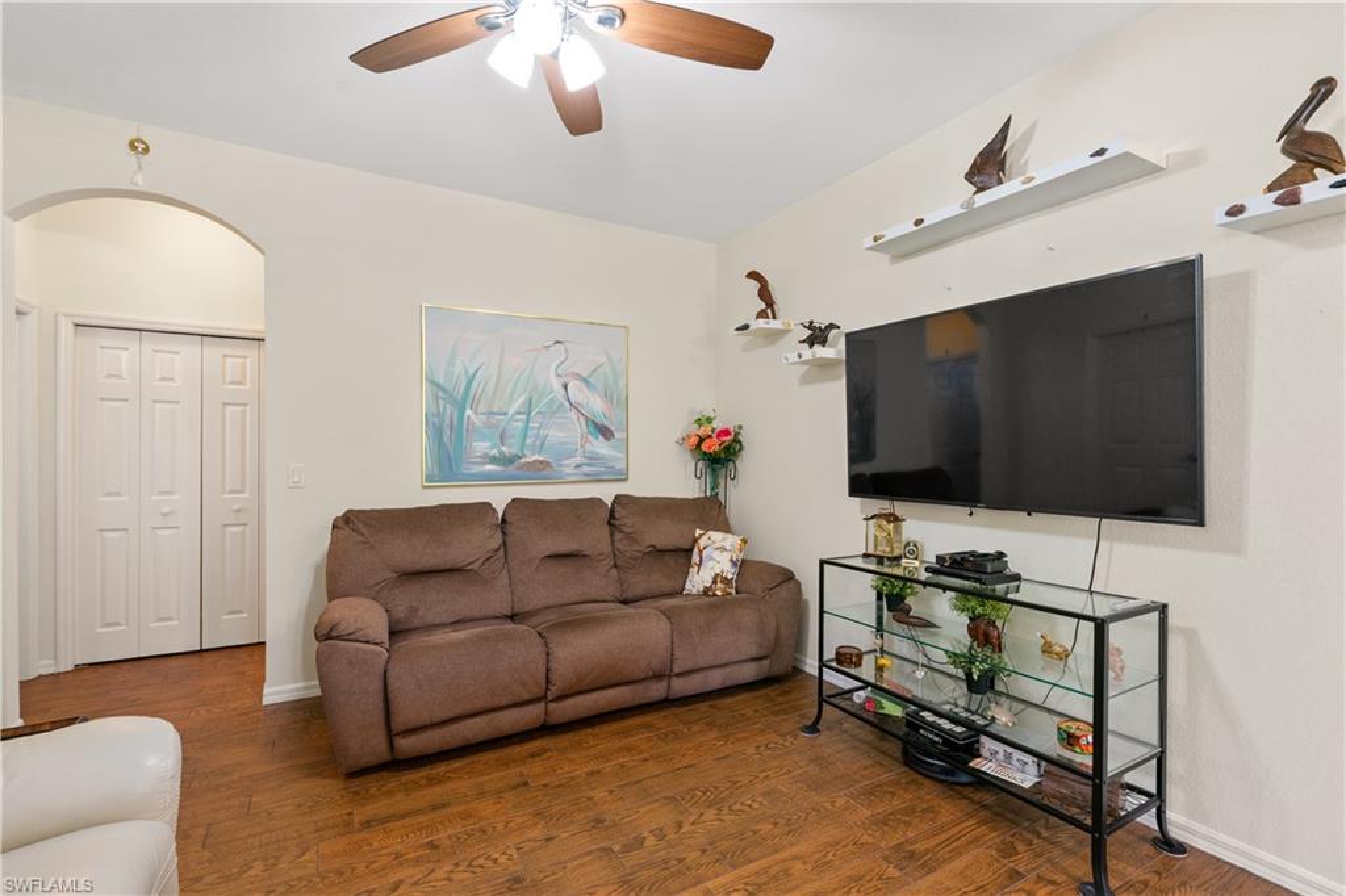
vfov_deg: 73.7
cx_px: 673
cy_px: 448
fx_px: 598
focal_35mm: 16
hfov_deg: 96.8
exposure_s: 1/13
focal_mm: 16
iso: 400
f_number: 8
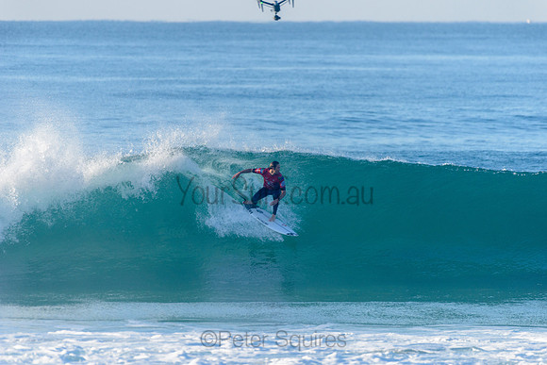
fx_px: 7600
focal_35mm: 500
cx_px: 274
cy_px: 182
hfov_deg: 4.1
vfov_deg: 2.8
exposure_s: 1/2000
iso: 450
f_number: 5.6
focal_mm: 500
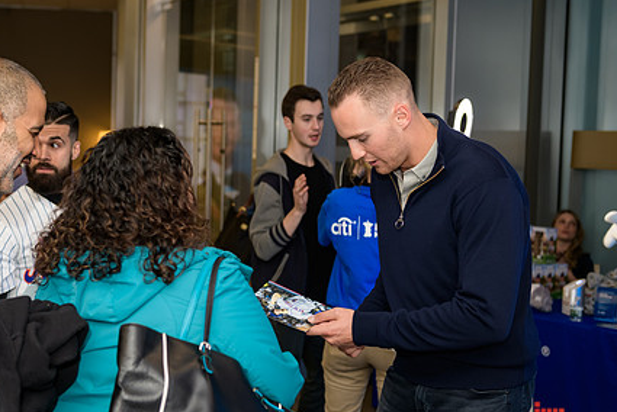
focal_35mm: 60
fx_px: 1029
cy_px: 197
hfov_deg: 33.1
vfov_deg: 22.7
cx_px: 216
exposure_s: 1/125
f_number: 3.2
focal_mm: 44
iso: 400
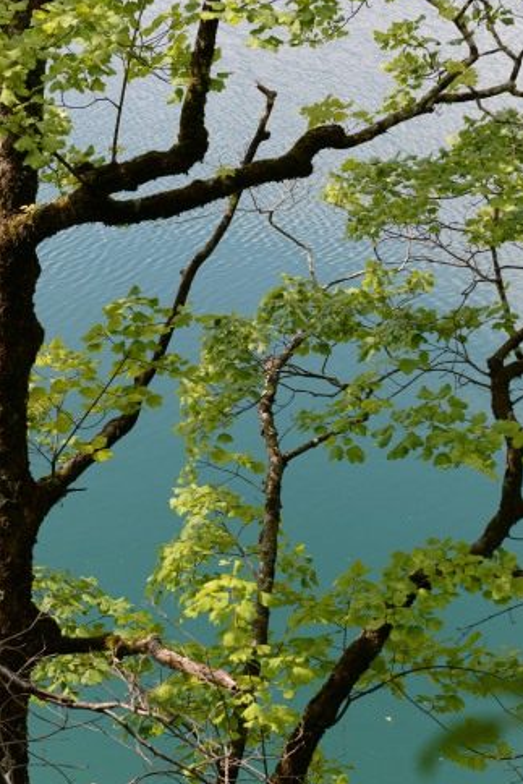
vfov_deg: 26.0
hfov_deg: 17.5
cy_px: 419
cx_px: 264
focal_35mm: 78
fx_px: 1698
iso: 320
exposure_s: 1/500
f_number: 7.1
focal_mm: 70
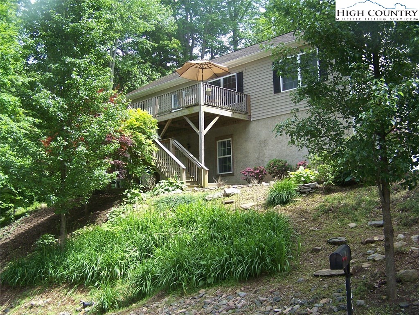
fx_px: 460
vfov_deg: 37.7
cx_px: 210
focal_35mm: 38
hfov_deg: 49.0
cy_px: 158
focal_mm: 6.3
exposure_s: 1/250
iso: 80
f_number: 2.8
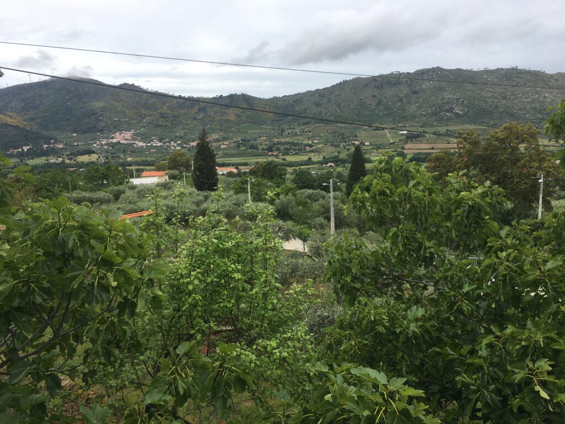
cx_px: 282
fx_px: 473
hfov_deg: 61.7
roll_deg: +2.9
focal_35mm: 29
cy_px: 212
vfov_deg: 48.2
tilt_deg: -9.2
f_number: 2.2
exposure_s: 1/874
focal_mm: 4.15
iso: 25
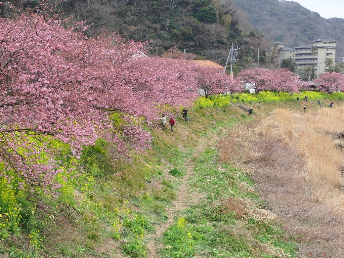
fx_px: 696
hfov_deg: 27.8
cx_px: 172
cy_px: 129
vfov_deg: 21.0
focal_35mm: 70
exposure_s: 1/125
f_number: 4.1
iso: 100
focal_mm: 12.23
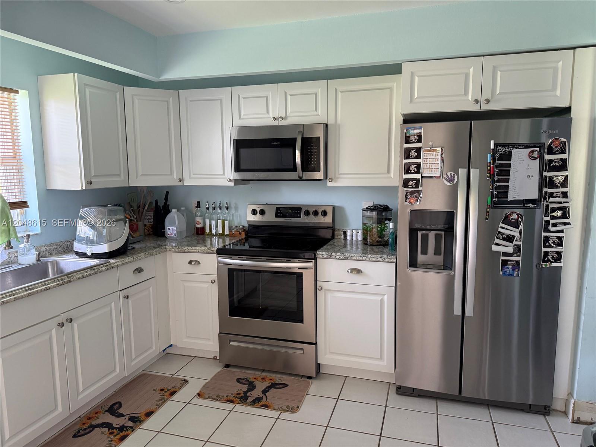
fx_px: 413
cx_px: 298
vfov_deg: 56.8
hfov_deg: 71.6
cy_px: 224
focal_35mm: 24
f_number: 1.78
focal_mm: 6.76
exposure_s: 1/75
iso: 200
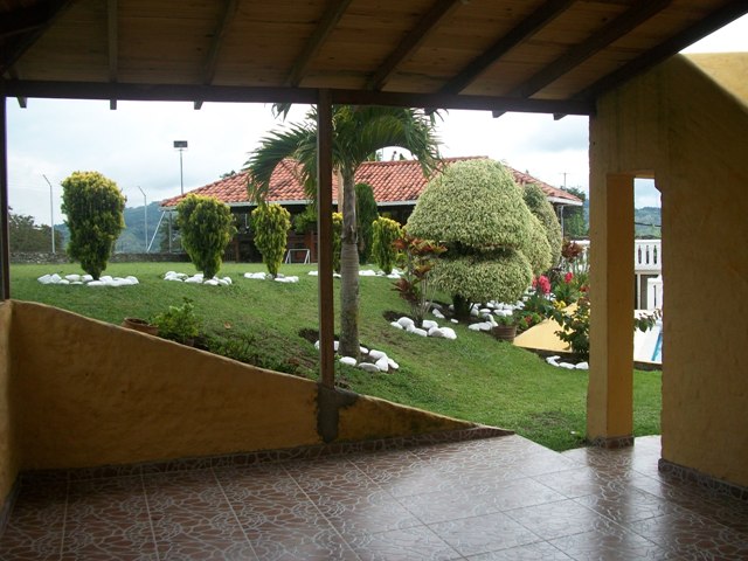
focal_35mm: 32
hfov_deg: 56.8
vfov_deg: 44.2
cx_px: 374
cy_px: 280
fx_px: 691
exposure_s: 1/800
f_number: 2.9
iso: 80
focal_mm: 5.7
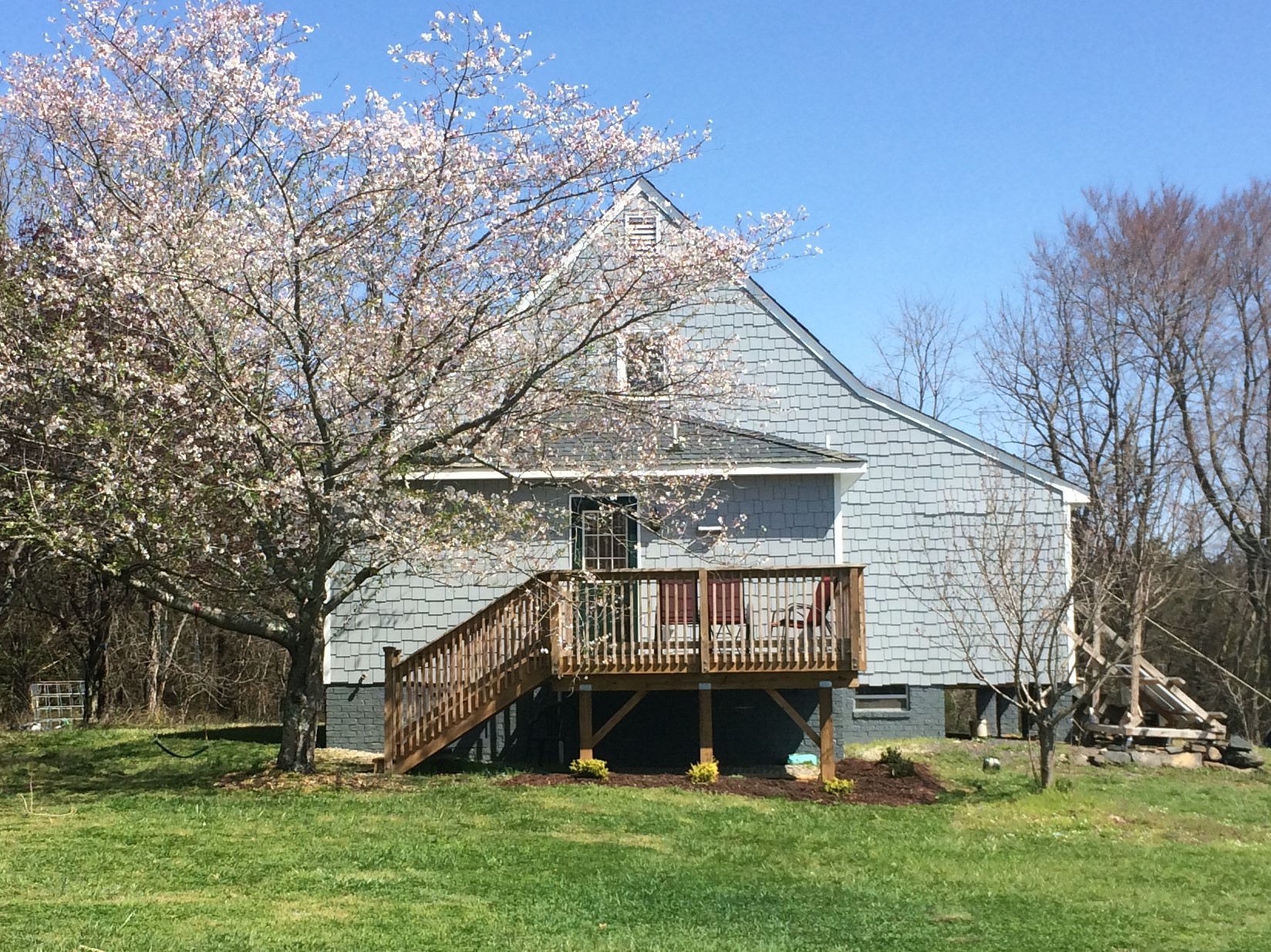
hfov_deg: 61.7
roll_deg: +0.6
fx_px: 1064
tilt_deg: +5.1
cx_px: 636
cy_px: 476
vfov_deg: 48.2
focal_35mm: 29
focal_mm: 4.15
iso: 32
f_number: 2.2
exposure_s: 1/1642
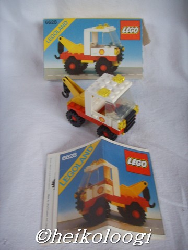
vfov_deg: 47.9
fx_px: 282
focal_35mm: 39
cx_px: 94
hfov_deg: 36.8
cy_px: 125
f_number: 3.5
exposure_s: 1/15
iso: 152
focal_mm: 6.6
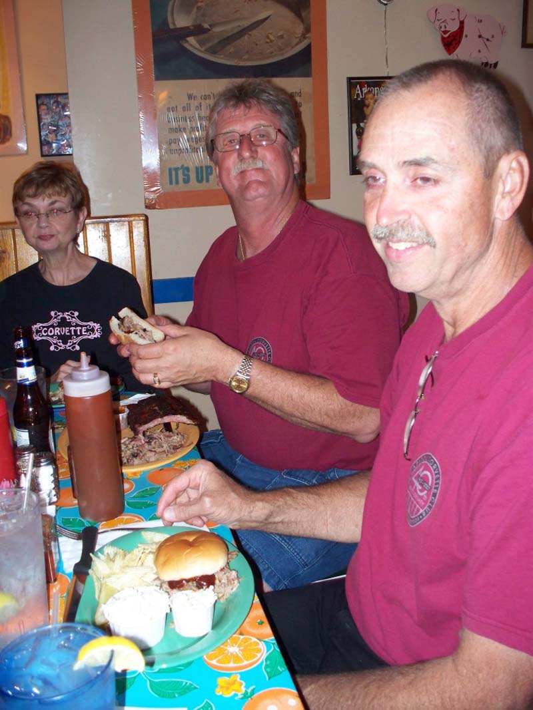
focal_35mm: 36
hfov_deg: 39.6
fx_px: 739
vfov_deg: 51.4
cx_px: 266
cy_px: 355
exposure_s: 1/30
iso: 200
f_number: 2.8
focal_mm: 7.54
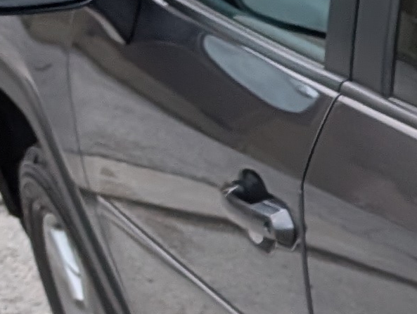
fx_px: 1991
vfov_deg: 8.5
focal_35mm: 165
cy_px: 641
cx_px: 1269
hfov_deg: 9.3
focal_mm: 6.9
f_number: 1.68
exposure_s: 1/94.6
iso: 584
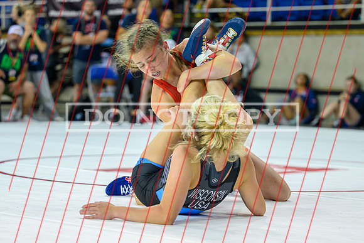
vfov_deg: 11.9
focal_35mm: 115
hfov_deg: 17.7
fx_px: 1166
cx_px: 178
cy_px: 143
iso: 1800
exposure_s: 1/800
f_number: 2.8
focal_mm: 91
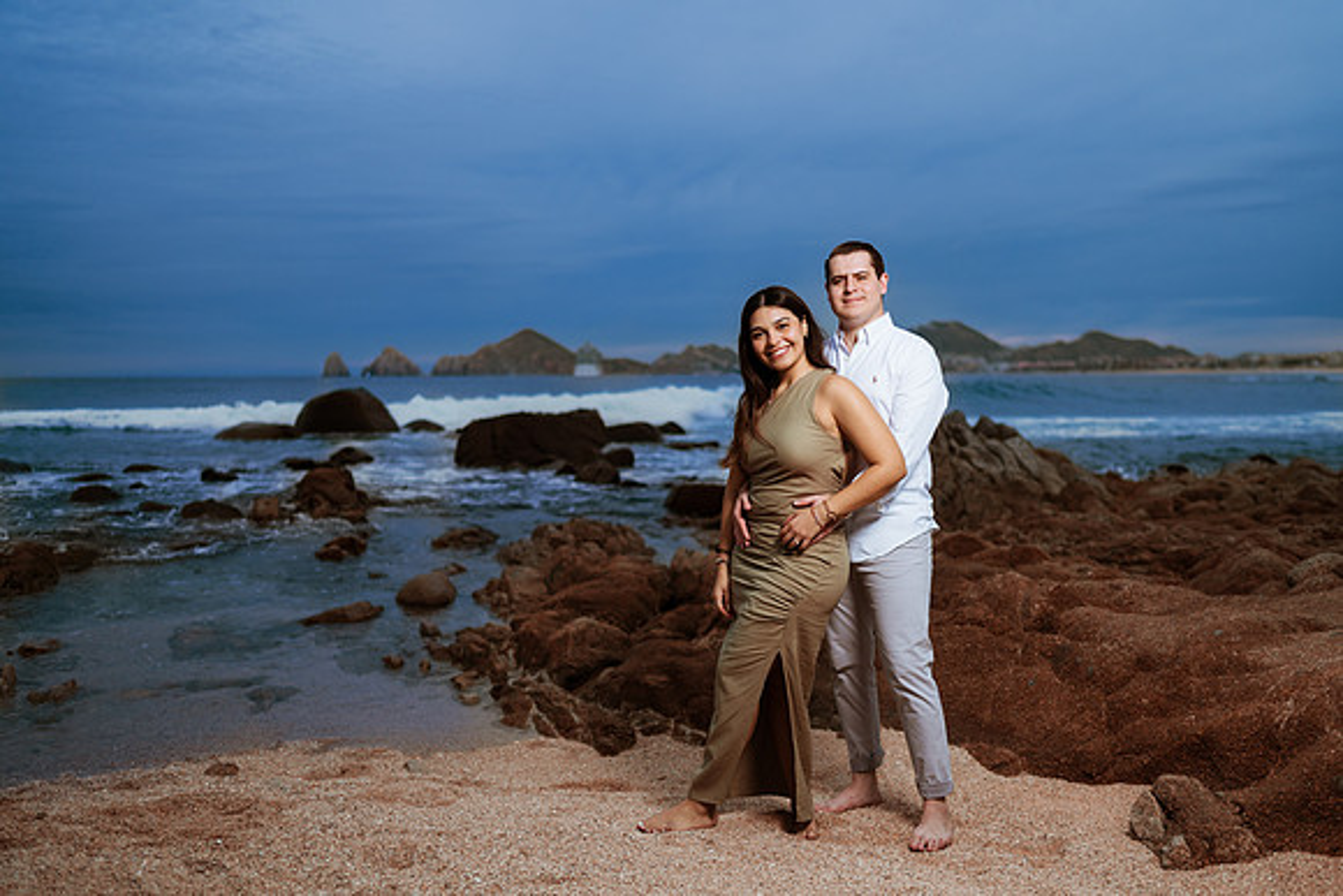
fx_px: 1306
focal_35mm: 35
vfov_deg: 37.9
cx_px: 672
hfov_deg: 54.4
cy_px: 448
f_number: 1.8
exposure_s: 1/1600
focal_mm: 35
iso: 100
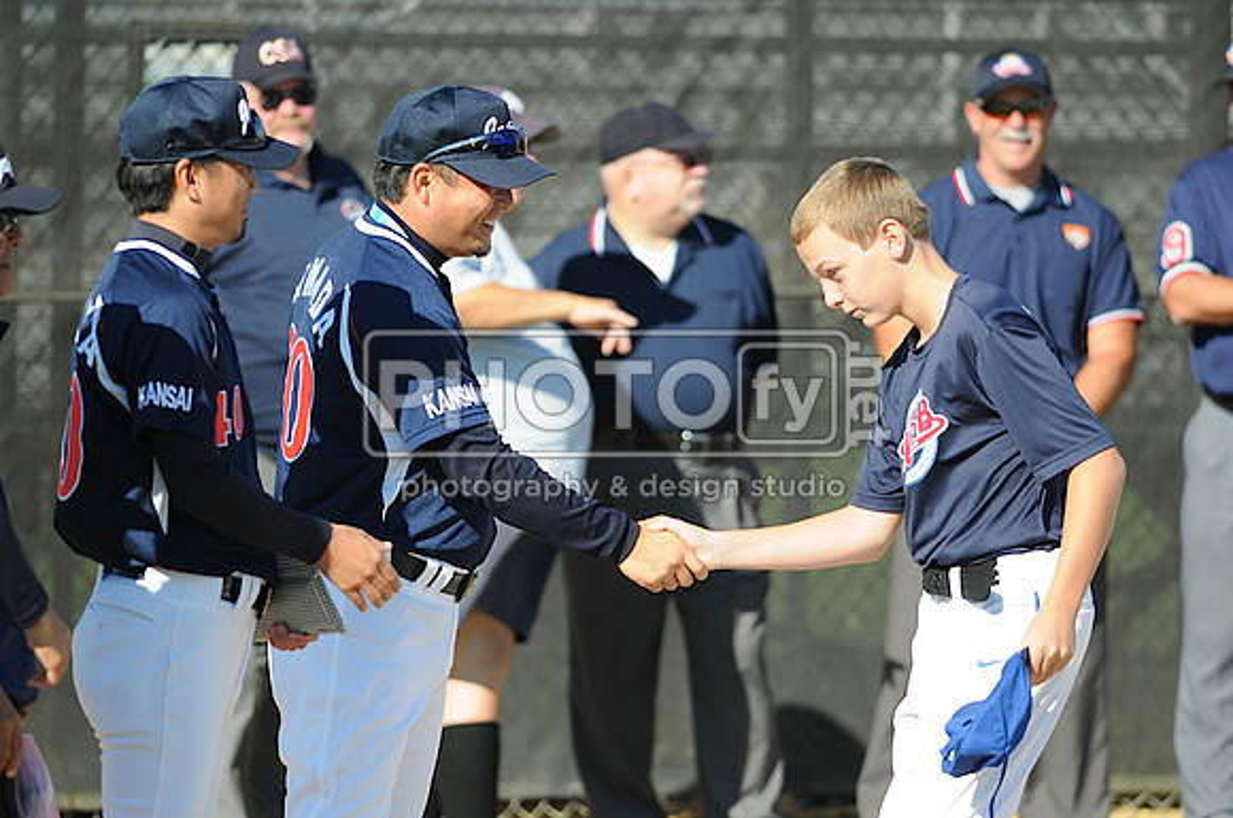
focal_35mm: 450
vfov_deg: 3.0
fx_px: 15391
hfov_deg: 4.6
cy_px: 409
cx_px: 616
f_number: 4
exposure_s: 1/1000
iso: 200
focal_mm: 300
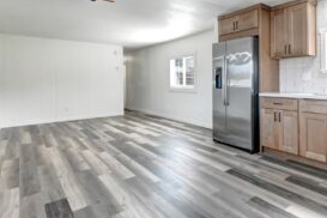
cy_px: 86
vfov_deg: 56.7
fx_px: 200
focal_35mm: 22
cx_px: 202
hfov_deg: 77.3
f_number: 11
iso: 3200
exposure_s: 1/10
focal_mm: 10
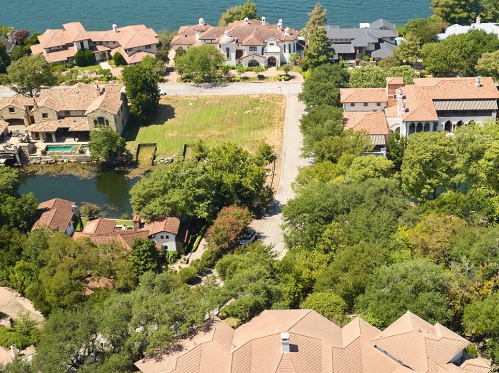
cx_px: 316
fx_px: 734
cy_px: 163
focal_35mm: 51
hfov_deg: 37.3
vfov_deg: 28.5
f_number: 2.8
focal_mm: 12.29
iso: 100
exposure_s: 1/2000
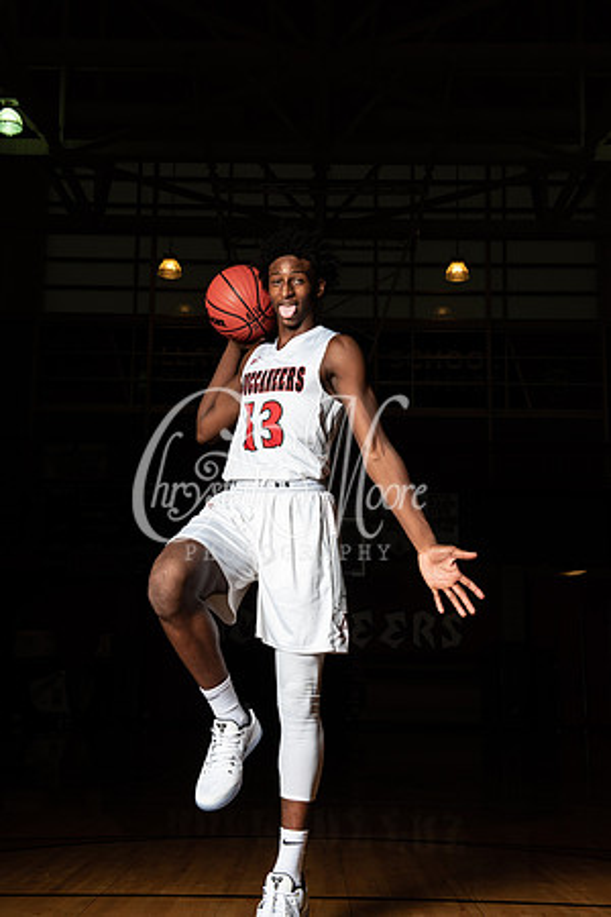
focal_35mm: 48
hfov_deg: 28.1
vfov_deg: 41.1
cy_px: 458
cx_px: 306
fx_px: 1222
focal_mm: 48
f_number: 14
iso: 320
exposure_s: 1/200
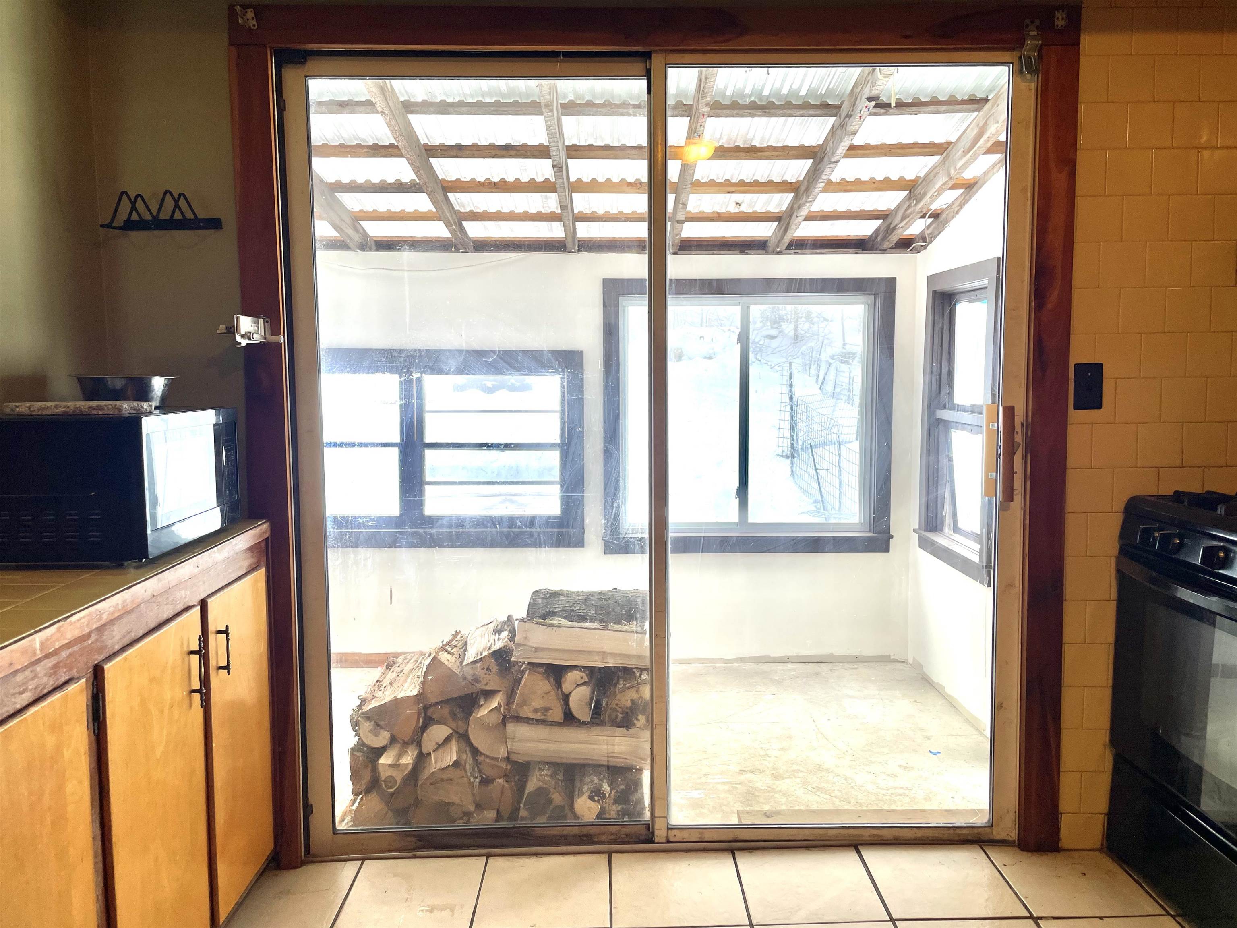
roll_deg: +0.7
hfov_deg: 67.3
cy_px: 464
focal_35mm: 26
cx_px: 618
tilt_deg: -6.1
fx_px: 929
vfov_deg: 53.1
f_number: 1.6
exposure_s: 1/120
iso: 50
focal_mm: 4.2
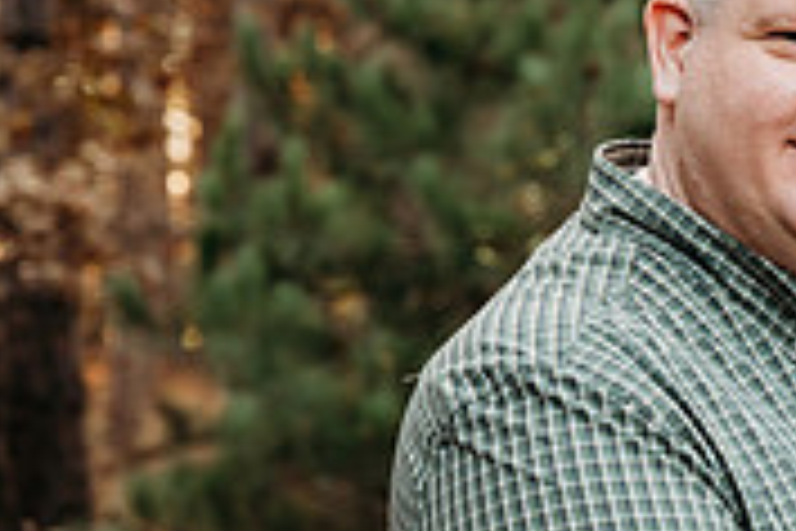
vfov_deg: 6.0
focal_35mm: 230
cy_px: 452
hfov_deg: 8.7
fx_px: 5085
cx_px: 1183
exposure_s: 1/200
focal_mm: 70
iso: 640
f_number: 5
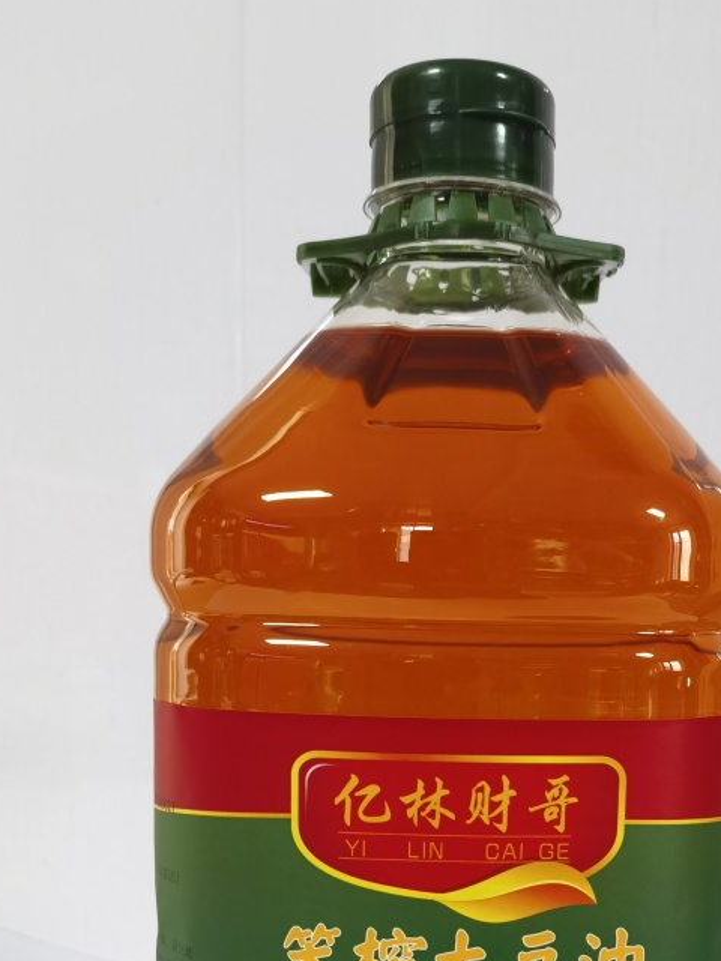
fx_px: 1250
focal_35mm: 45
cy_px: 782
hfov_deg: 31.9
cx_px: 484
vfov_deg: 40.2
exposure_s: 1/50
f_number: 1.9
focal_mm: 6.67
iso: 125
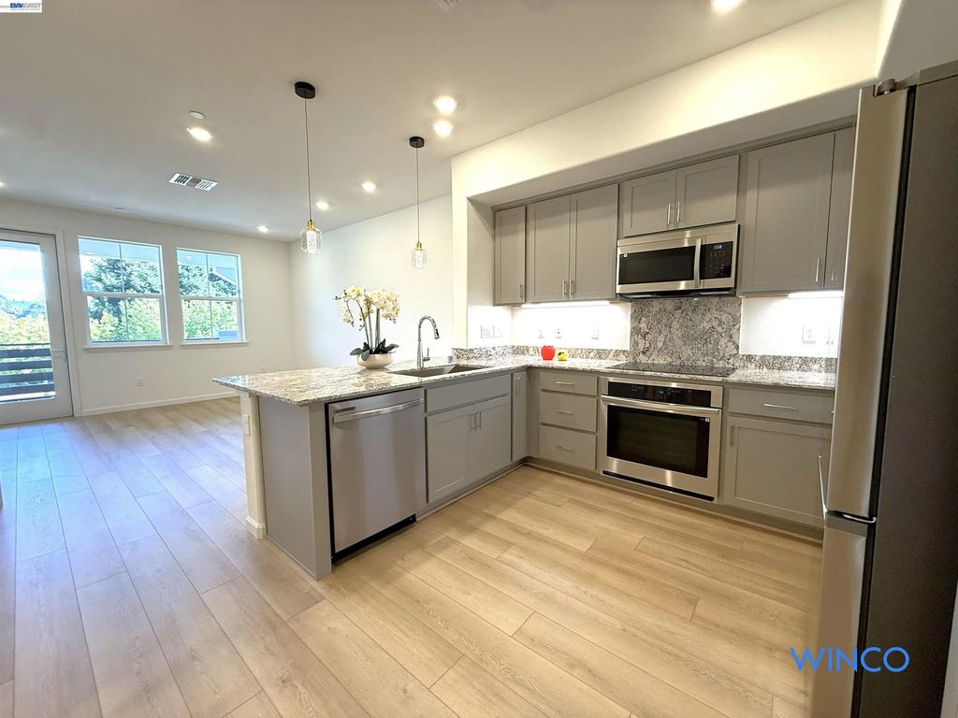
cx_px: 479
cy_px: 359
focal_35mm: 14
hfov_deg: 102.1
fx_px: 387
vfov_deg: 85.7
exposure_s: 1/120
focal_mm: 2.22
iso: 160
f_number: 2.2
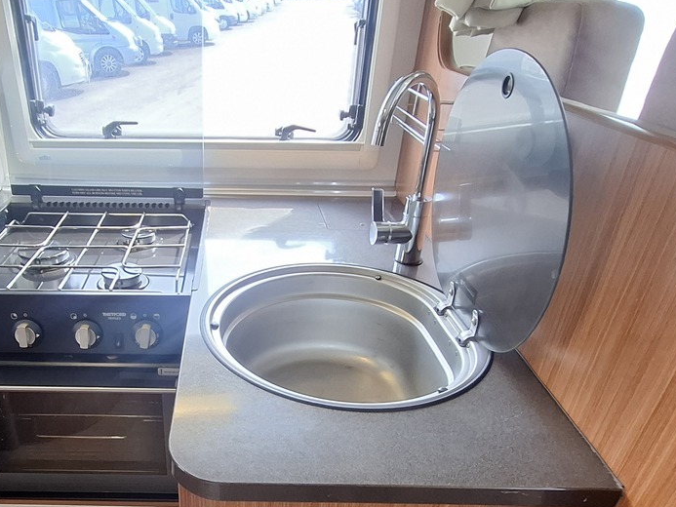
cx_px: 221
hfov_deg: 63.5
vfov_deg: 50.2
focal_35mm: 27
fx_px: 527
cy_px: 350
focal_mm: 1.74
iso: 160
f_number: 2.2
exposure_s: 1/50
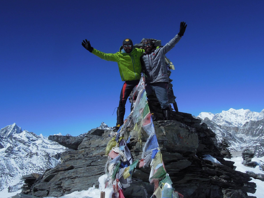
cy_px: 104
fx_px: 229
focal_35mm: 30
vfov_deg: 46.8
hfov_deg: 60.0
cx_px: 130
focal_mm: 4.3
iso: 160
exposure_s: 1/1000
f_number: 8
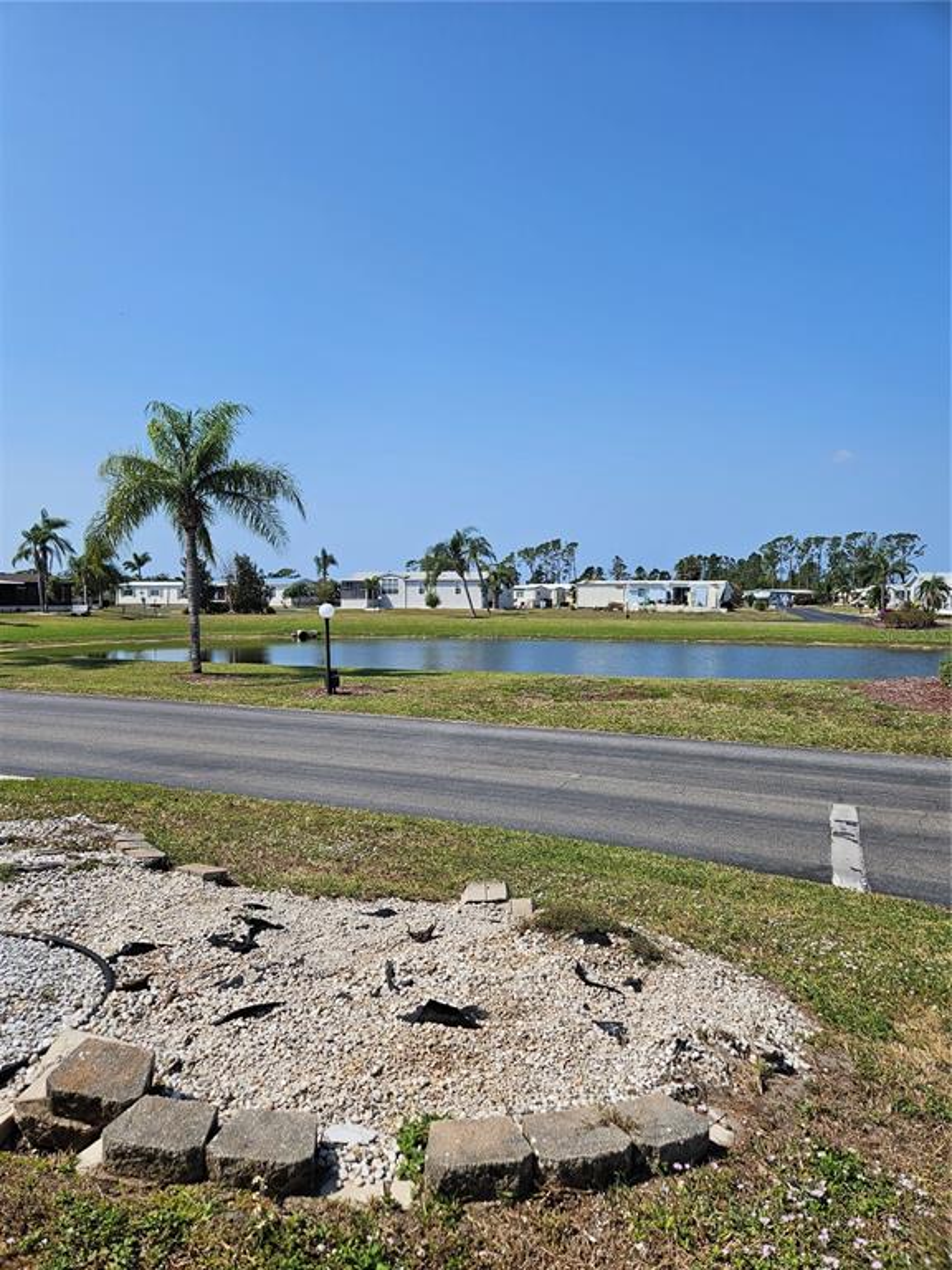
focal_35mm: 23
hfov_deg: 58.9
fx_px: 843
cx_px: 476
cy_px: 635
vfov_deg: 73.9
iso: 25
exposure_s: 1/2693
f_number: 1.8
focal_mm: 5.4
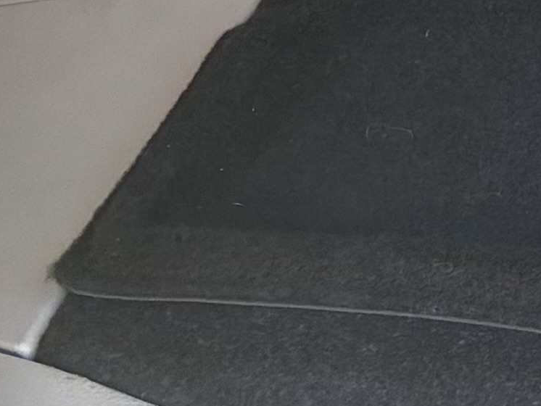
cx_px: 1761
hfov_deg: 8.1
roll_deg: -1.5
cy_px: -687
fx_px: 3111
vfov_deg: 6.9
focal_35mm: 199
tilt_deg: -23.8
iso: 50
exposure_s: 1/121
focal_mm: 5.96
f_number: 1.6
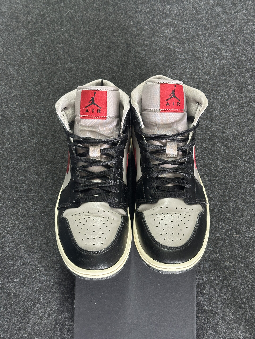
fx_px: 471
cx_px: 128
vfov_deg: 39.7
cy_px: 170
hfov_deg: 30.3
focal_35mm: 48
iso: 320
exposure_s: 1/33
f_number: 1.78
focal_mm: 6.86
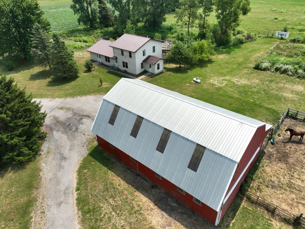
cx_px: 152
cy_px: 114
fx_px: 211
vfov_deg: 56.8
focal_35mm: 24
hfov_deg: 71.6
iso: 110
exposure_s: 1/1250
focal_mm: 12.29
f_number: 2.8
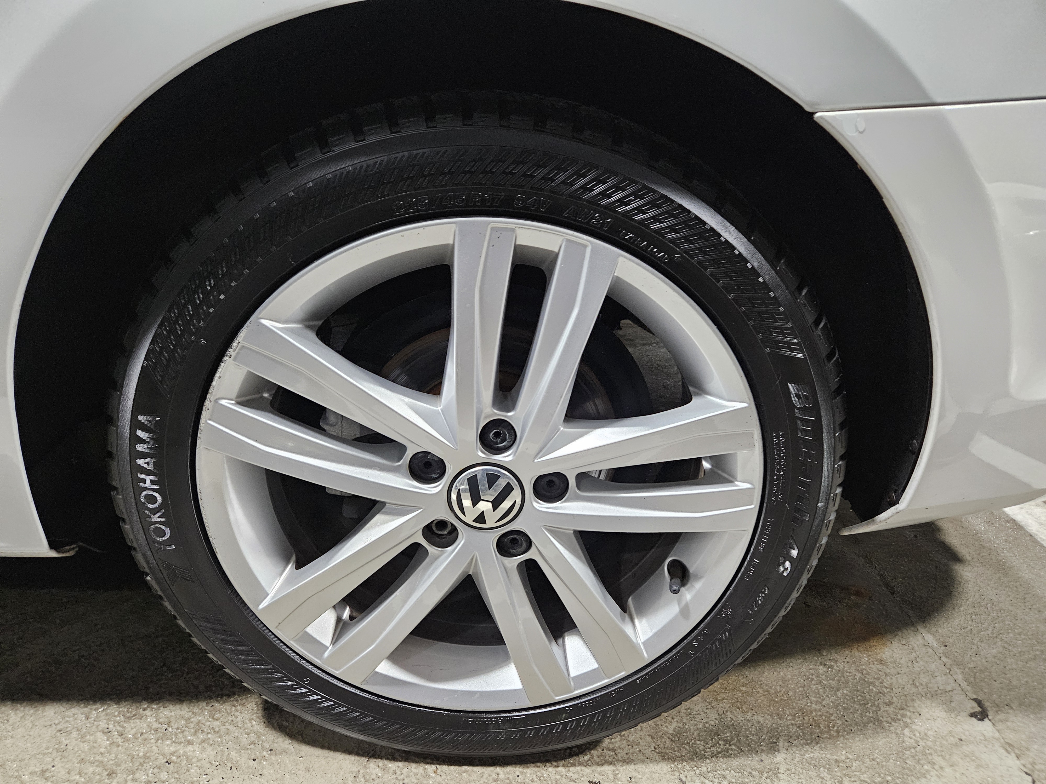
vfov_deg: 58.9
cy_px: 392
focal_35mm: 23
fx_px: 695
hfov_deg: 73.9
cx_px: 523
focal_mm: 5.4
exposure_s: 1/40
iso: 640
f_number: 1.8
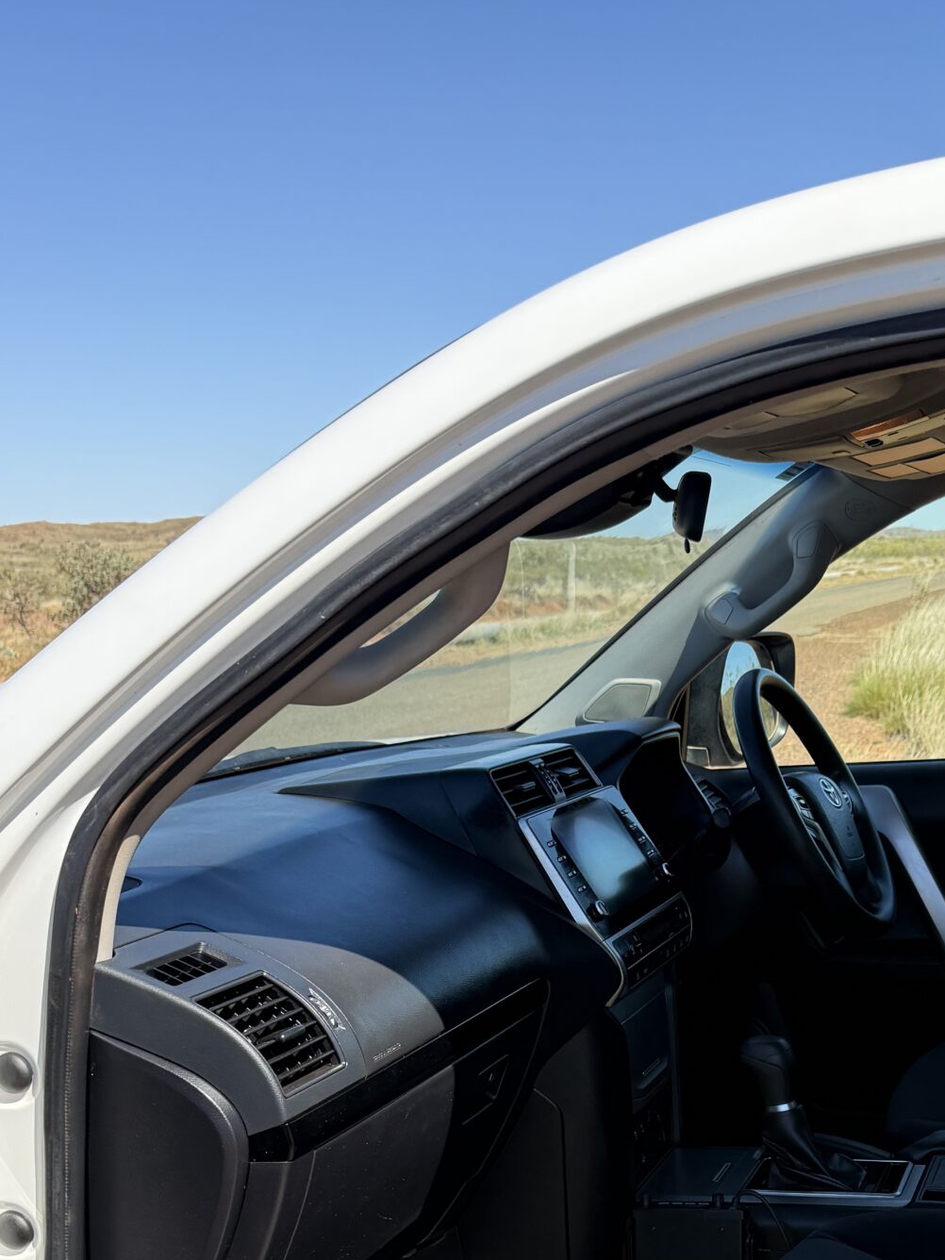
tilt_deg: -17.8
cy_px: 1114
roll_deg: +1.2
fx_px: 1674
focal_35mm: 46
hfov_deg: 30.5
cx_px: 792
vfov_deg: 38.6
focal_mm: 6.76
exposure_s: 1/2370
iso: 100
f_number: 1.78
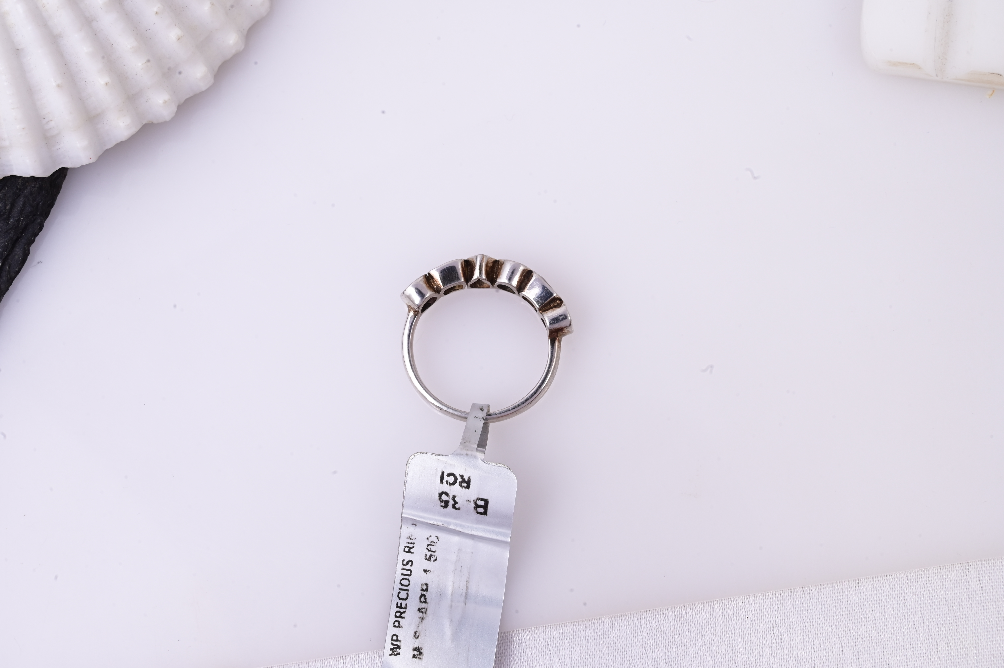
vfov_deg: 19.4
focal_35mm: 70
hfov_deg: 28.9
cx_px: 502
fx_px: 1951
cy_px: 334
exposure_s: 1/80
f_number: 20
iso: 640
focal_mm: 70
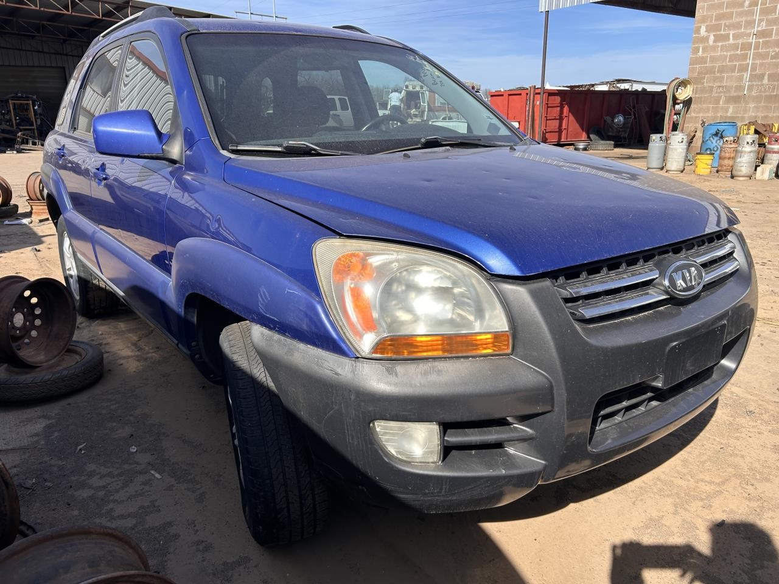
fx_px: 585
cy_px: 292
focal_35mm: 26
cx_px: 390
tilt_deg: -17.1
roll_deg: +1.2
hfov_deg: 67.3
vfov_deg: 53.1
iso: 50
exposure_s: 1/2695
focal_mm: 5.7
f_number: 1.5
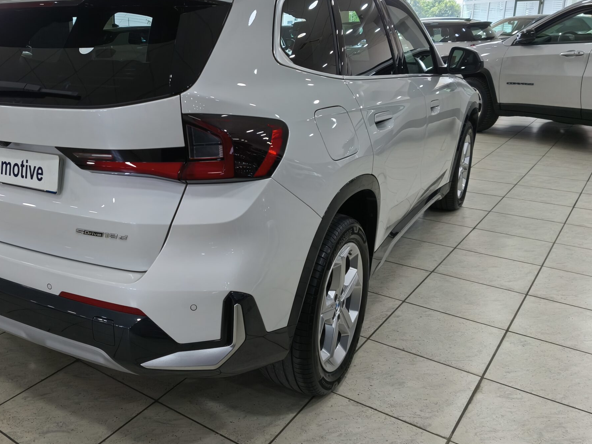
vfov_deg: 42.8
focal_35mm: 33
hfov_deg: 53.9
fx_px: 564
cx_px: 184
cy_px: 187
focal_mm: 5.35
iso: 400
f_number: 1.7
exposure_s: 1/99.8
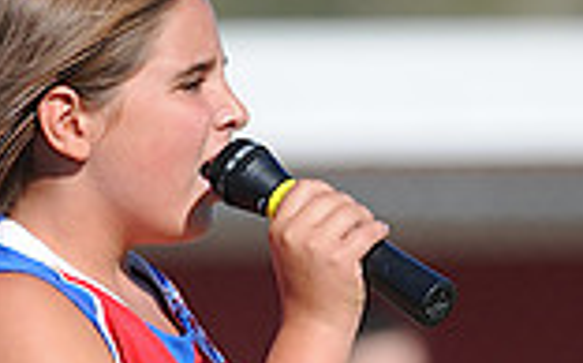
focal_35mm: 1324
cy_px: 614
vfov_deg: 1.0
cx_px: 305
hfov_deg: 1.6
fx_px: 21006
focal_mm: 300
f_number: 4
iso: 200
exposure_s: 1/2000
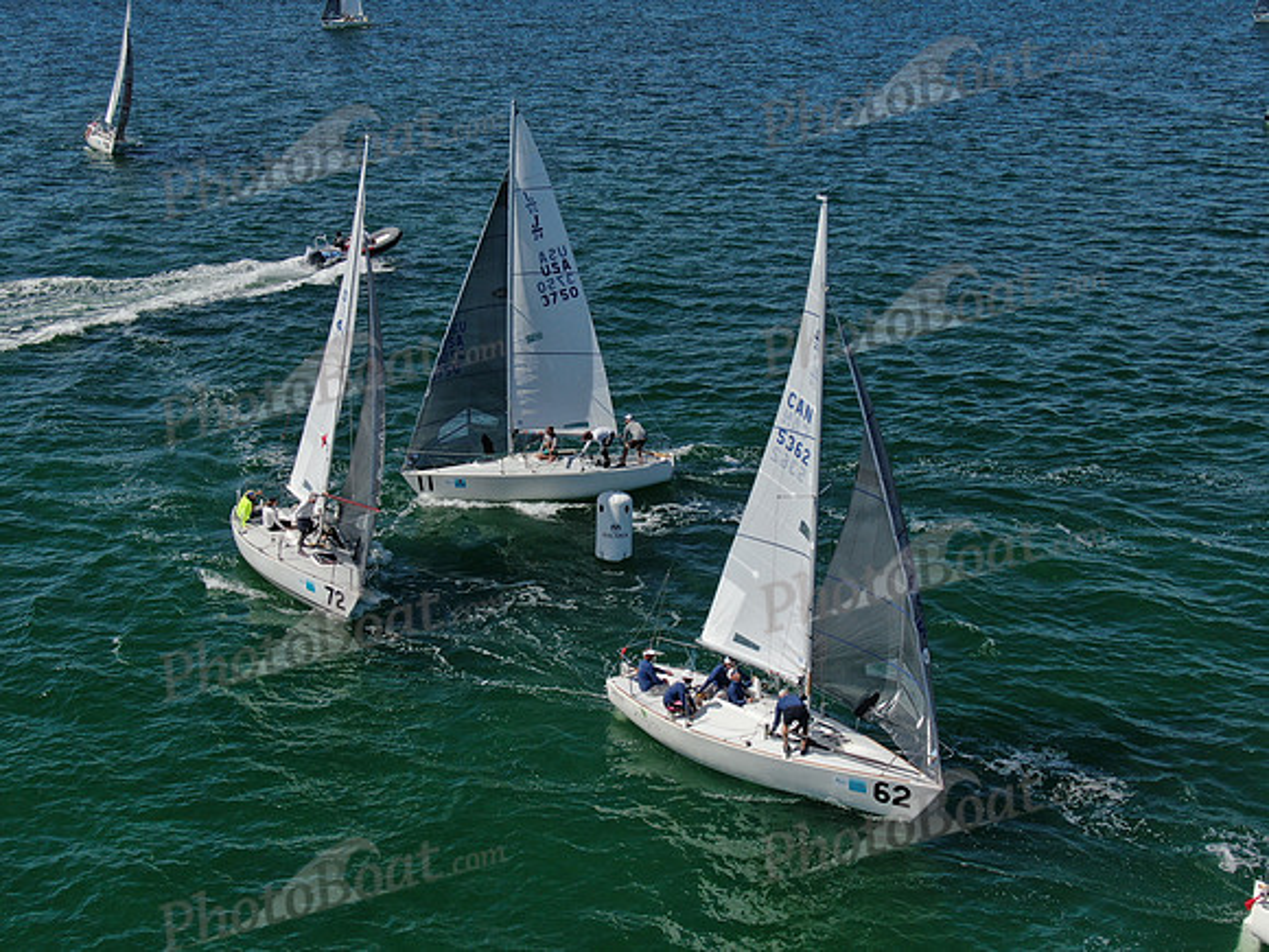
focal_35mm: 47
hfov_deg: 40.4
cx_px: 634
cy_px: 476
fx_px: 1723
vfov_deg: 30.9
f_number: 3.8
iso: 100
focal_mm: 8.42
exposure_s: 1/1250
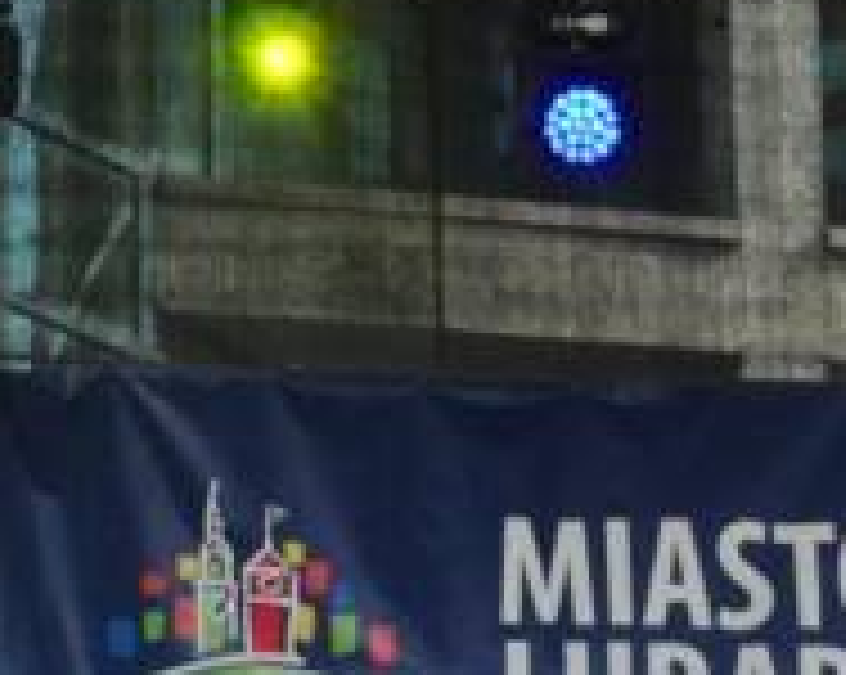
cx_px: 860
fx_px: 4977
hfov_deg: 9.6
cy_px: 598
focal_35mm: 199
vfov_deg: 7.7
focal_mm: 26
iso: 1000
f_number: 8
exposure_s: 1/250
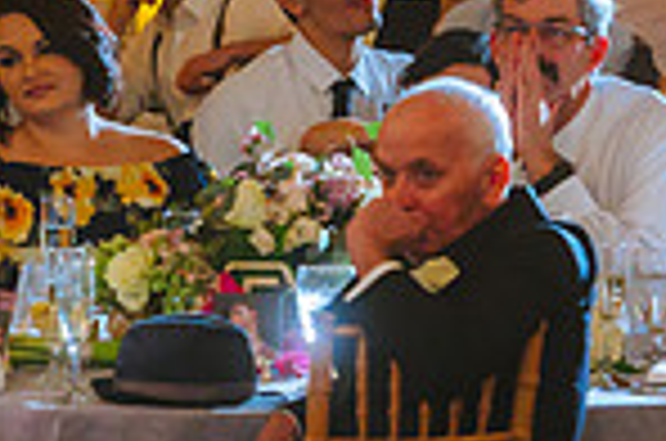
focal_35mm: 471
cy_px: 198
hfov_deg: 4.4
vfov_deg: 2.9
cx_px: -122
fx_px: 8695
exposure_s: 1/125
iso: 2500
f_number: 2.8
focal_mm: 120
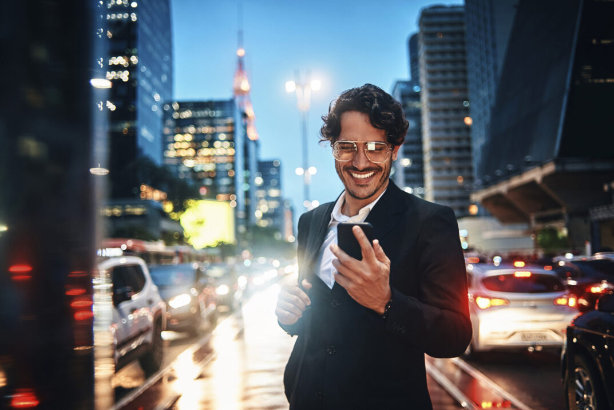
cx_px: 307
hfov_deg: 54.4
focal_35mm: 35
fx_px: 597
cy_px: 205
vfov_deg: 37.9
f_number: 2
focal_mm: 35
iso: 1000
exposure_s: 1/80
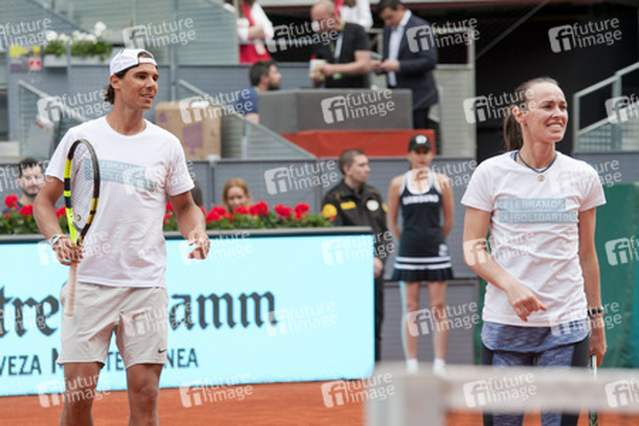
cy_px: 213
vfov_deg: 6.9
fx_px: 3550
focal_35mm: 200
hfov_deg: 10.3
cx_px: 320
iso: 640
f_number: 4.5
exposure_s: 1/400
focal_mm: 200
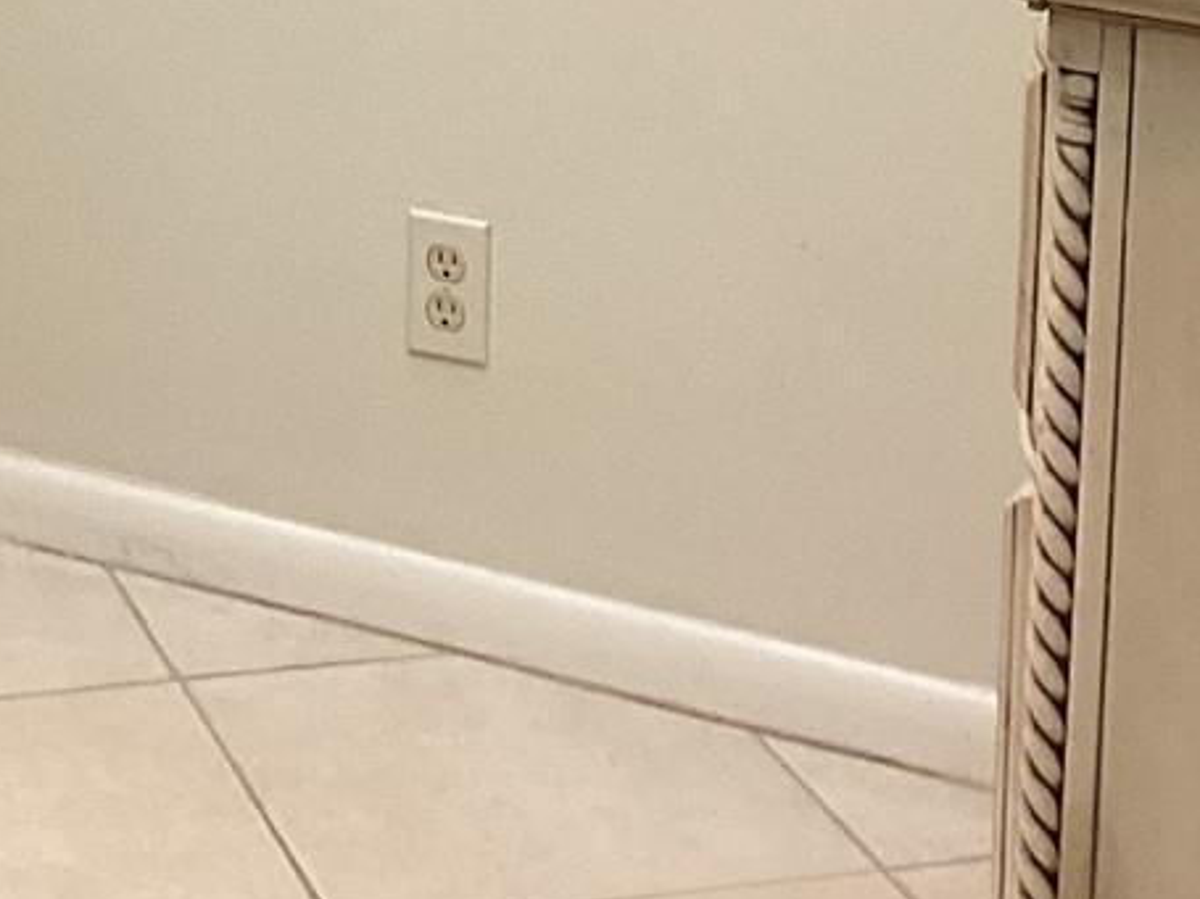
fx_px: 3778
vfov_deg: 12.6
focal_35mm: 109
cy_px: -625
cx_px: 295
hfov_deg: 17.9
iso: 125
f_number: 2.4
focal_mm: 3.3
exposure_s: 1/60
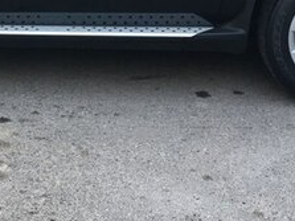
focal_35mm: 86
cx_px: 22
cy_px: -22
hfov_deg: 22.2
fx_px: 733
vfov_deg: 16.6
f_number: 2.2
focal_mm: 4.15
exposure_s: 1/33
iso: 32
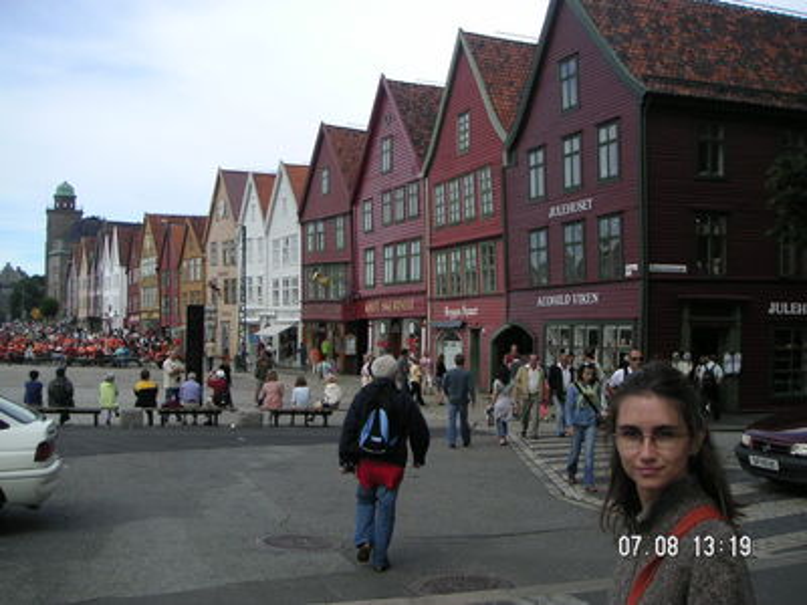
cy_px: 302
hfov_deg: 49.0
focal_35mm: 38
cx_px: 404
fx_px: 886
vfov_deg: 37.7
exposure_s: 1/750
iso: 50
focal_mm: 6
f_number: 2.8
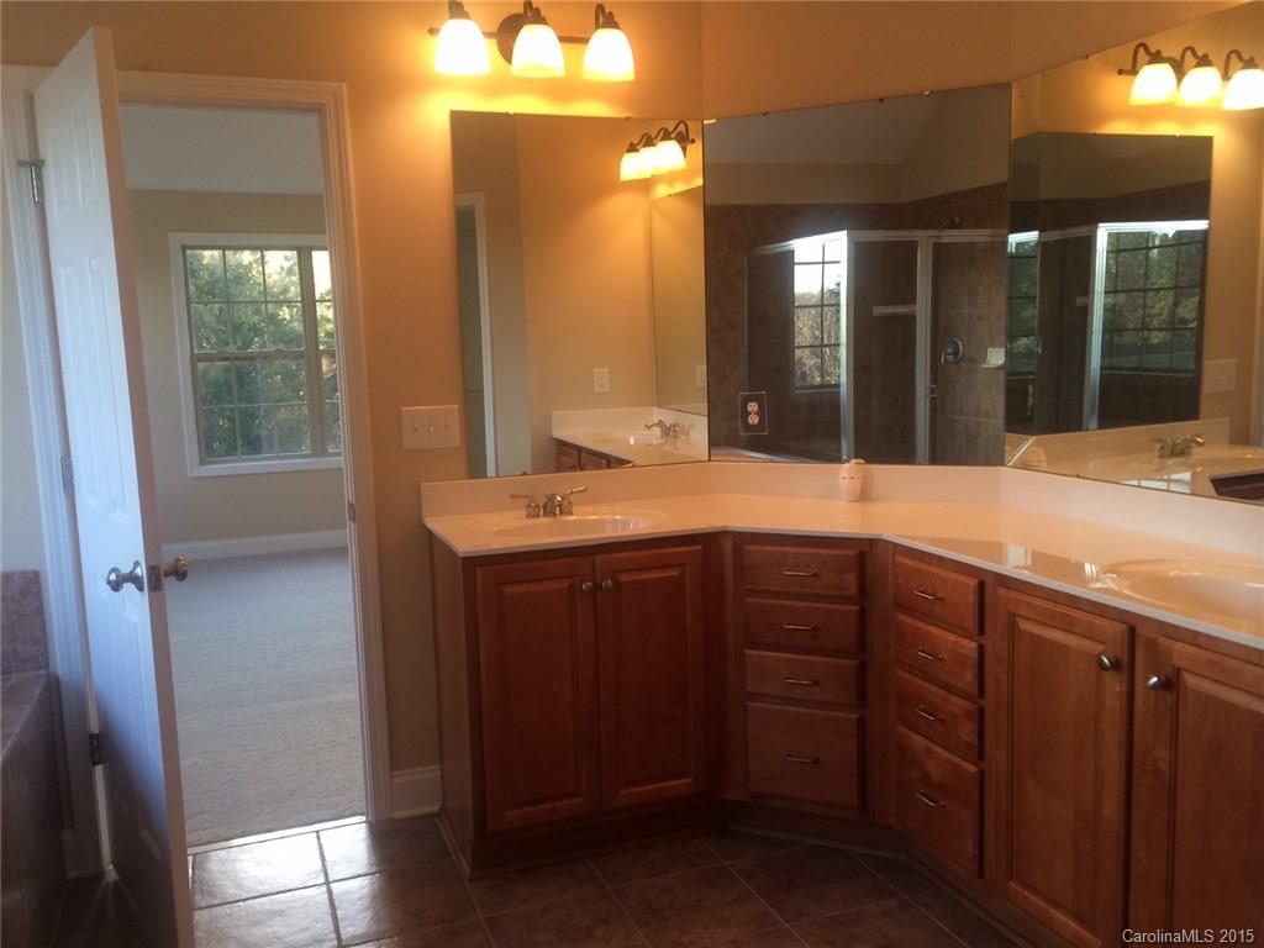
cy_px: 474
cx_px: 632
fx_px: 1095
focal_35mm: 30
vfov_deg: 46.8
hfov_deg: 60.0
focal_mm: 4.12
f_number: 2.2
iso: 50
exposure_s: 1/30
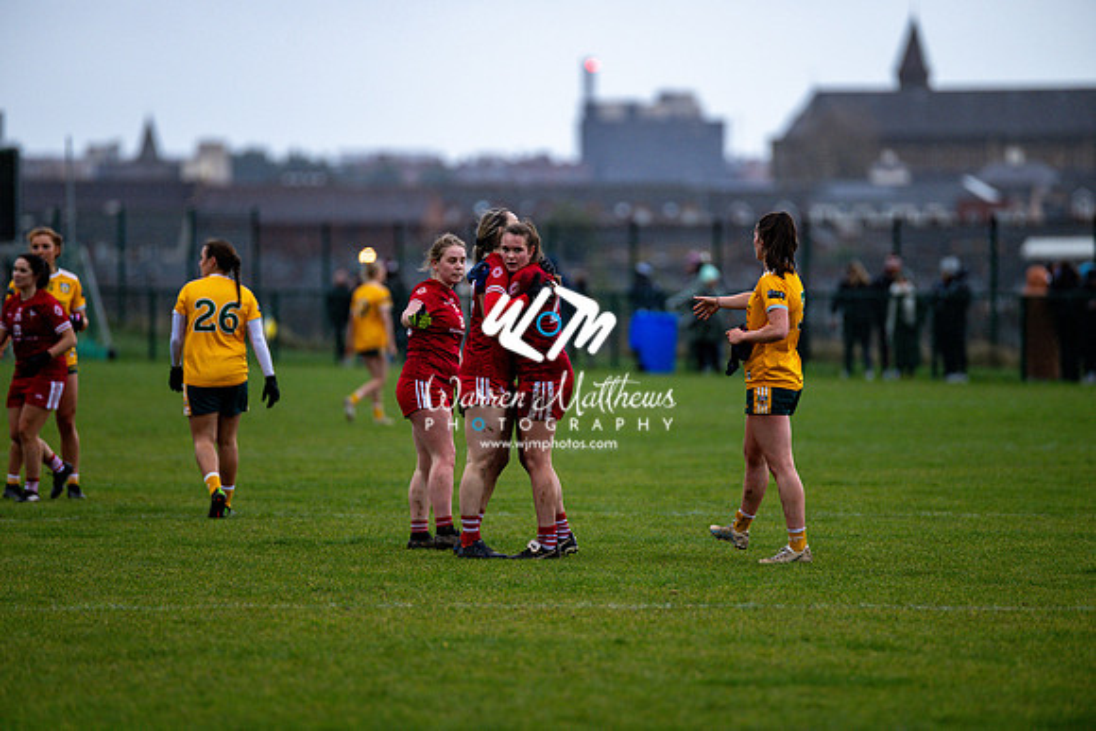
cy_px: 366
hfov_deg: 6.9
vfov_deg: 4.6
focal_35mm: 300
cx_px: 548
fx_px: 9135
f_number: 2.8
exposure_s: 1/640
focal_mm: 300
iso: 1800
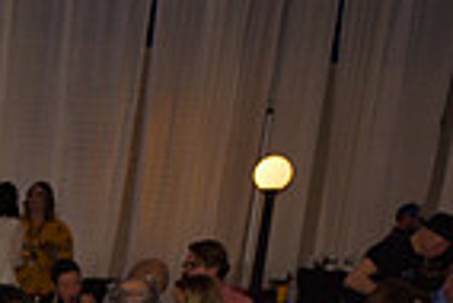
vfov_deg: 12.6
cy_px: 563
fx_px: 1234
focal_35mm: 98
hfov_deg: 16.3
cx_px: -434
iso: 200
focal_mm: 24
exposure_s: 1/60
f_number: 5
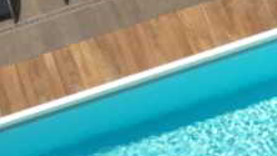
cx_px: 99
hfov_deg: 14.4
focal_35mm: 149
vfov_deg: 8.1
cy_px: 149
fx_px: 1095
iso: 80
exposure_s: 1/320
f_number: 8
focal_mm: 7.9
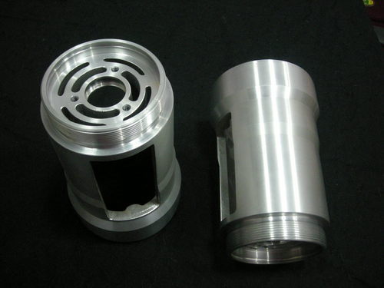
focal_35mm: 35
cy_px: 144
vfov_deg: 40.7
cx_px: 192
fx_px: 388
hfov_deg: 52.6
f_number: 2.8
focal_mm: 5.7
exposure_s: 1/35.6
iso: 400
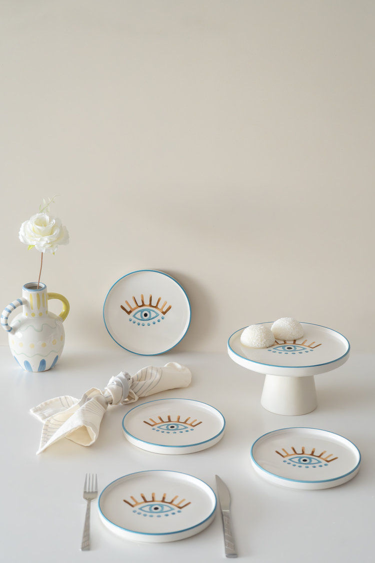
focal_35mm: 62
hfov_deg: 21.9
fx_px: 969
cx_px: 188
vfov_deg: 32.4
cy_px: 282
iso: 10000
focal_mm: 62
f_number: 5.6
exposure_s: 1/250
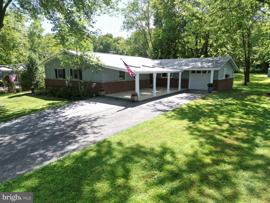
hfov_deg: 71.6
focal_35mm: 24
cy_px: 102
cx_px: 135
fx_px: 187
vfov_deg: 56.8
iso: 120
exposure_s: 1/1000
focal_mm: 6.72
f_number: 1.7
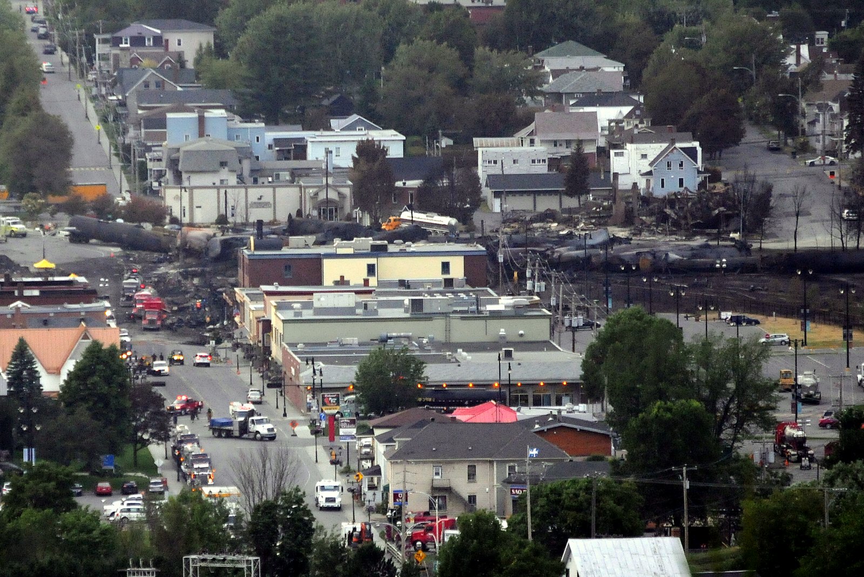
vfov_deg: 4.6
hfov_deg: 6.9
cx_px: 432
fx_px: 7204
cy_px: 288
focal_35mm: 300
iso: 800
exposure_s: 1/1600
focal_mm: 200
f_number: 2.8
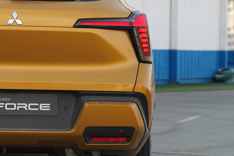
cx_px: 8
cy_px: 26
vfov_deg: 7.5
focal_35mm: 184
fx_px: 1196
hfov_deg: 11.1
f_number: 5
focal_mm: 70
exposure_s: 1/100
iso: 100
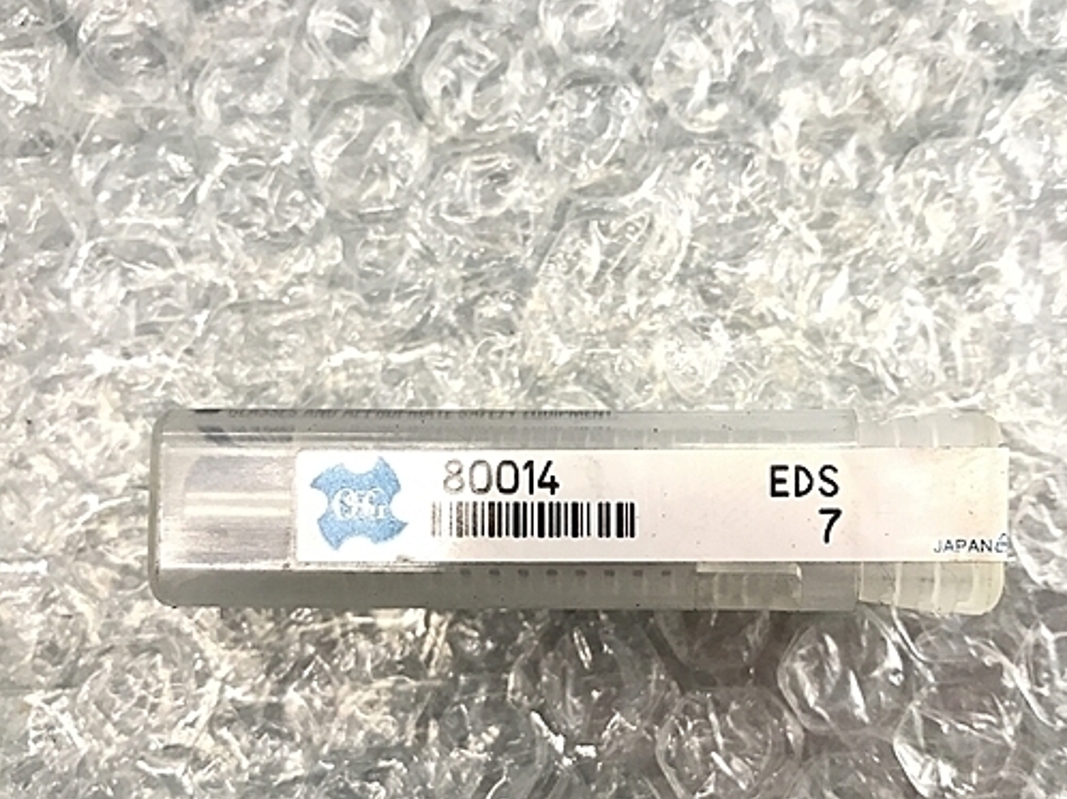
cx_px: 606
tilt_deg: -88.6
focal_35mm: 36
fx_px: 1109
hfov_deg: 51.2
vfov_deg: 39.3
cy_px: 508
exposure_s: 1/25
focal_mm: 3.99
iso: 32
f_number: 1.8
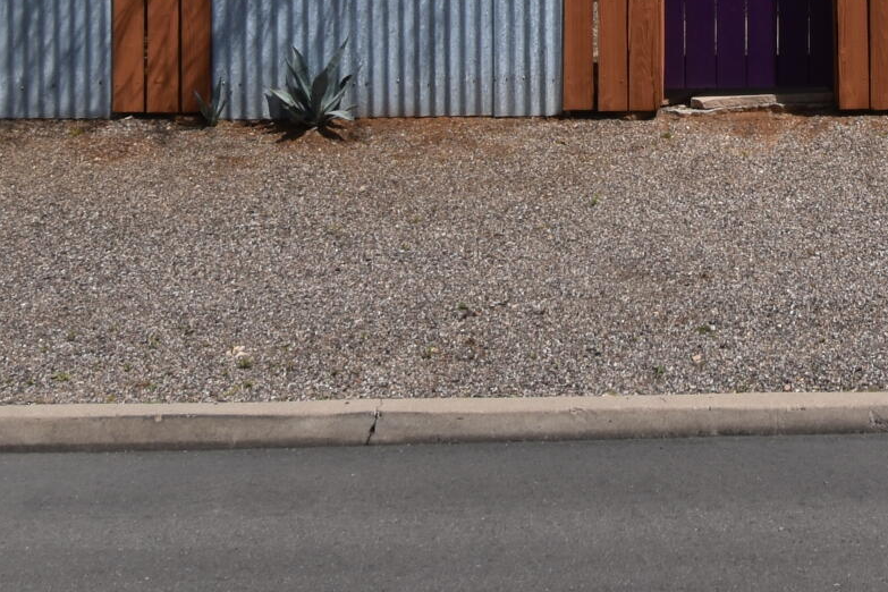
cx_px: 973
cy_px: -361
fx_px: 2836
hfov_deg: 17.2
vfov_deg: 11.3
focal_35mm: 115
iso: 100
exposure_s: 1/200
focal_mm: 20
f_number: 14
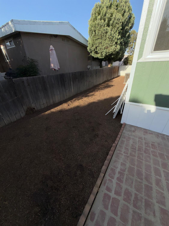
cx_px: 84
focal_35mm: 14
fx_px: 91
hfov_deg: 85.7
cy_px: 113
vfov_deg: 102.1
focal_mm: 2.22
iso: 16
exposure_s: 1/1050
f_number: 2.2
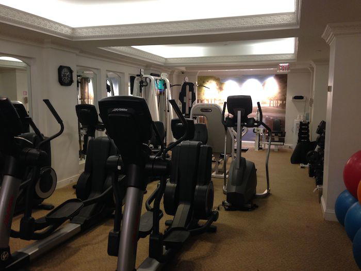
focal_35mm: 33
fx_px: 344
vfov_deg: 42.9
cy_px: 136
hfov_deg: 55.4
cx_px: 180
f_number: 2.4
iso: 125
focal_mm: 4.12
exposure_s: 1/20
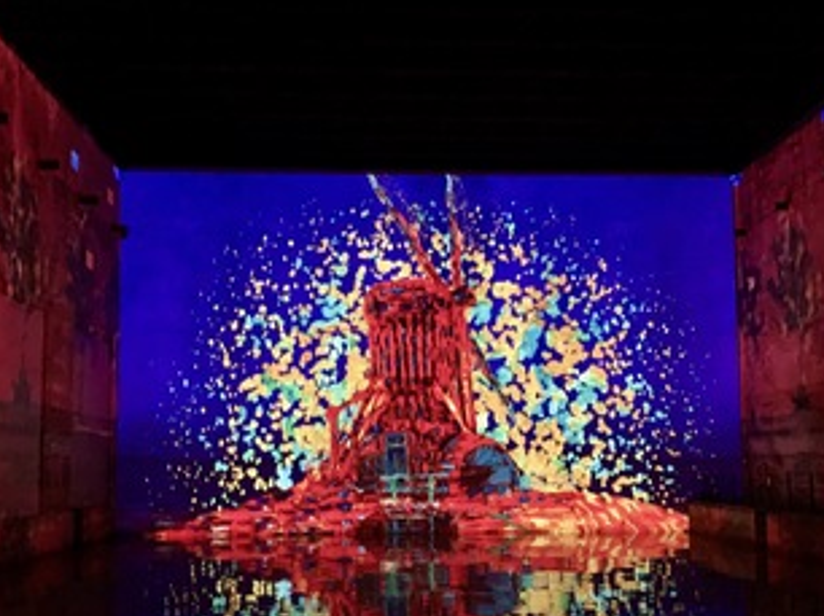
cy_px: 395
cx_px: 428
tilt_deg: +2.9
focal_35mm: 34
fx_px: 809
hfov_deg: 54.0
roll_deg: +0.4
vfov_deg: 41.4
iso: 800
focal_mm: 4.25
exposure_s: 1/4
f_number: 1.8
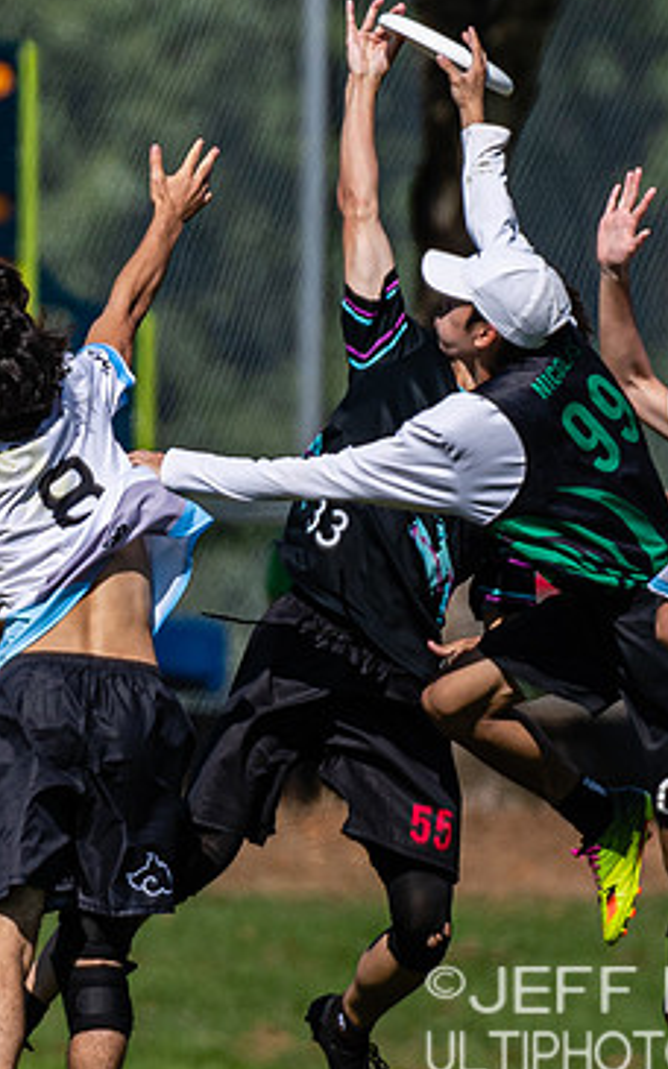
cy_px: 555
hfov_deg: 0.7
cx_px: 421
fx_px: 55336
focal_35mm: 1899
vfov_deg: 1.1
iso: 100
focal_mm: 400
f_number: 4
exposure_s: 1/1600
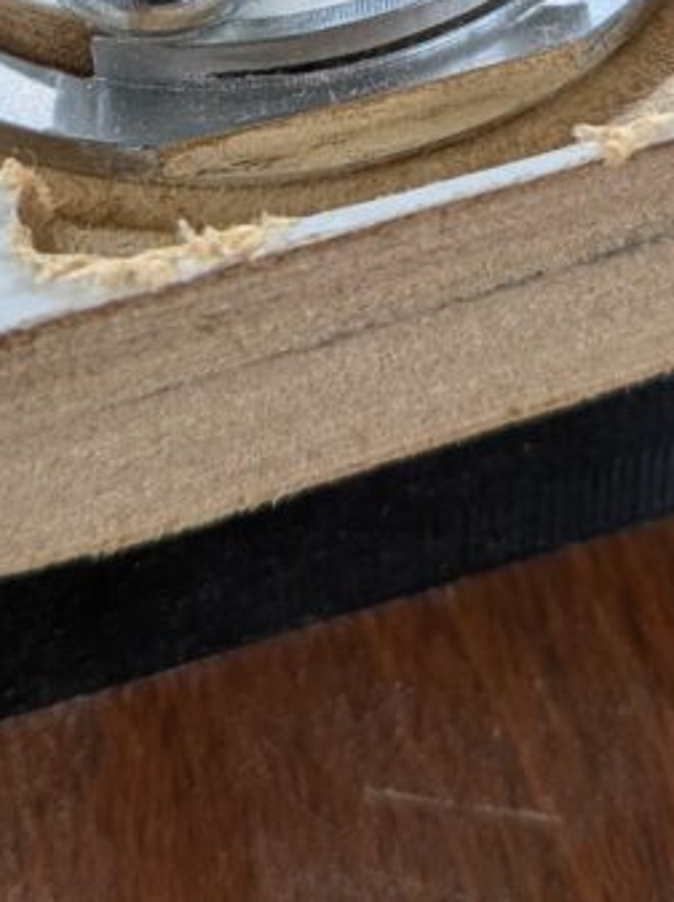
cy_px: -185
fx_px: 1899
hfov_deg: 20.1
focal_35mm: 73
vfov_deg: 24.2
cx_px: 289
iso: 72
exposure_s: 1/30
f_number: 1.7
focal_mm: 4.53
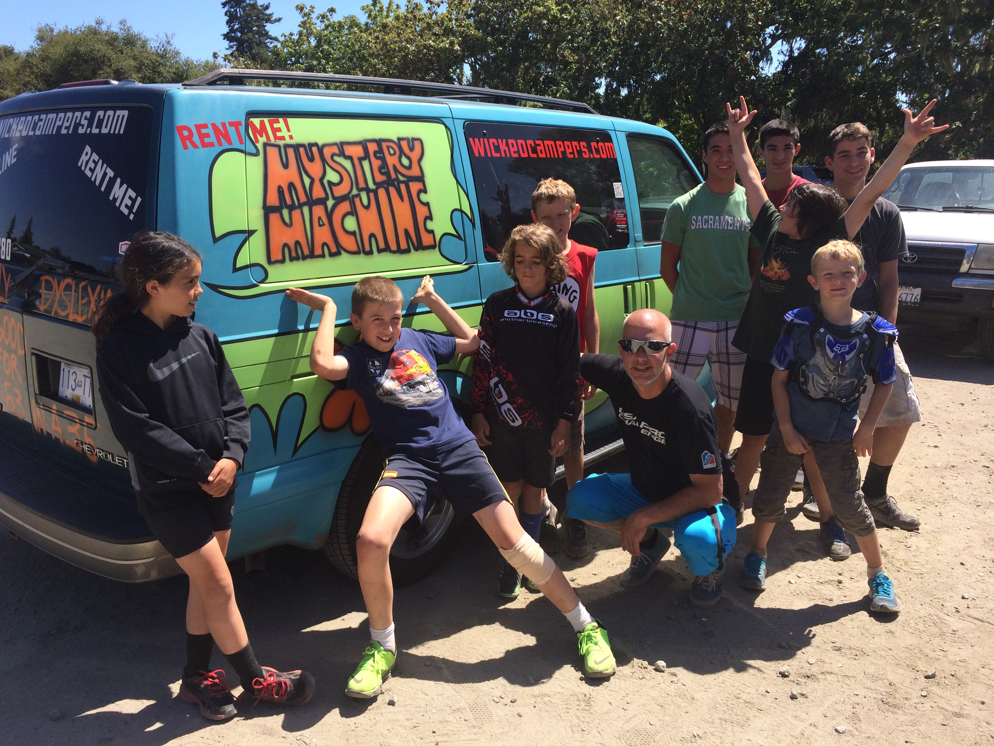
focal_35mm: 30
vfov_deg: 46.8
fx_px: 861
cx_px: 497
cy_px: 373
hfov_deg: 60.0
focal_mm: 4.12
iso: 40
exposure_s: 1/1325
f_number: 2.2
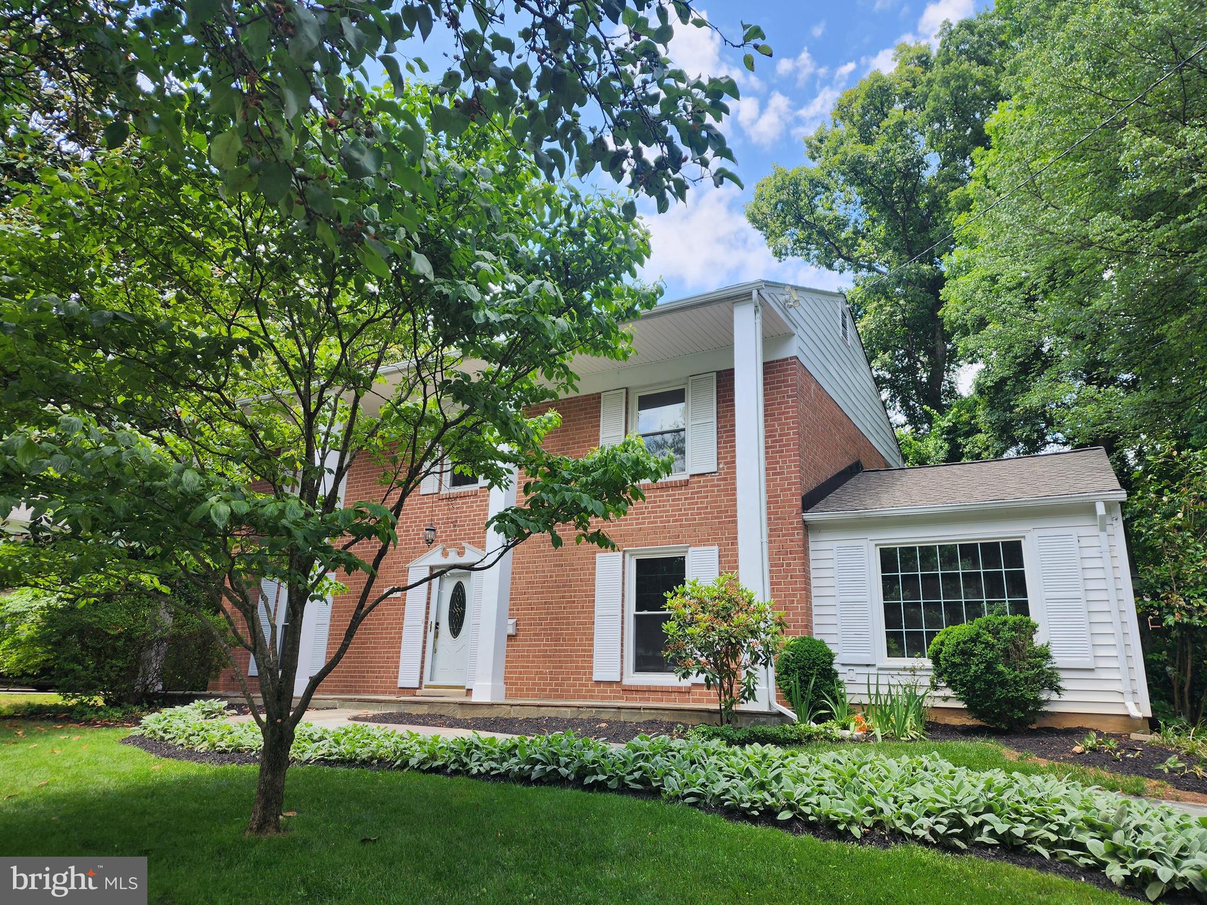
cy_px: 452
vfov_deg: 58.9
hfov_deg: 73.9
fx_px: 802
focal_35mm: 23
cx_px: 604
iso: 12
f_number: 1.8
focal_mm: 6.4
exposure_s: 1/345
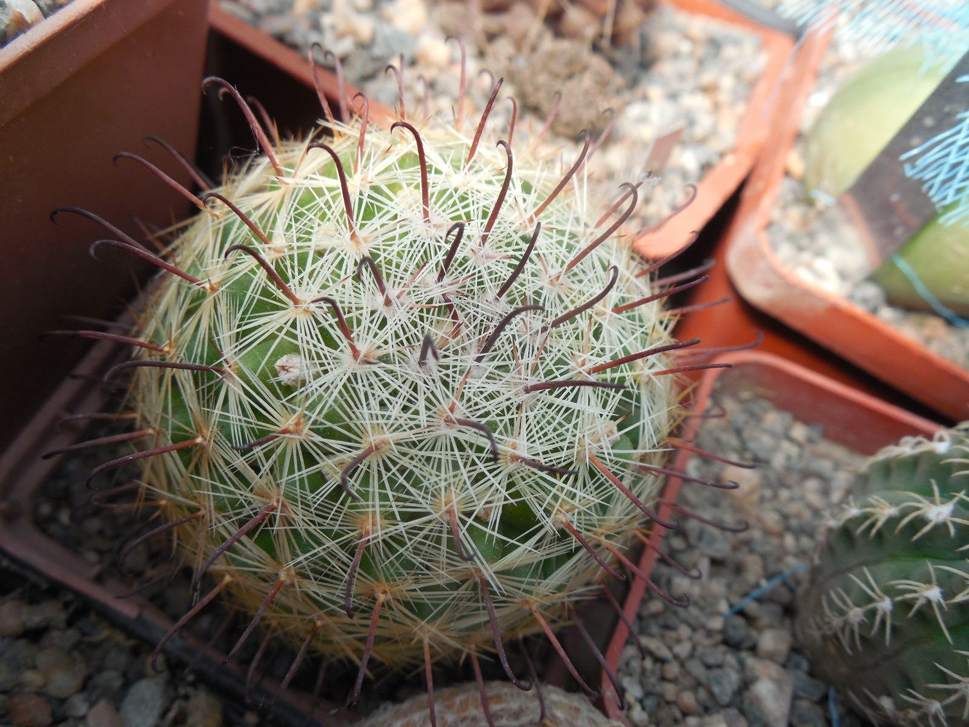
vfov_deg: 45.4
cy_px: 364
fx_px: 868
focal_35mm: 31
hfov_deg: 58.4
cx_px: 484
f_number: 3.6
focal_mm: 5.6
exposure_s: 1/160
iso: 125
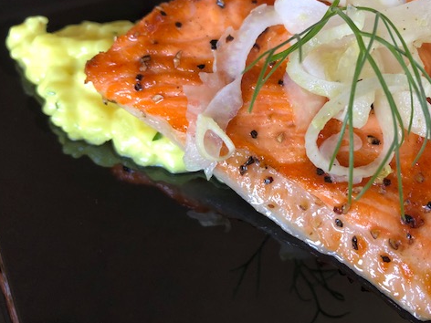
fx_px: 473
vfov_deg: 37.7
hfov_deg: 48.6
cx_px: 266
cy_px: 140
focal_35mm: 38
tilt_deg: -47.3
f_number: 1.8
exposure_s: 1/30
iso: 40
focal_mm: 3.99
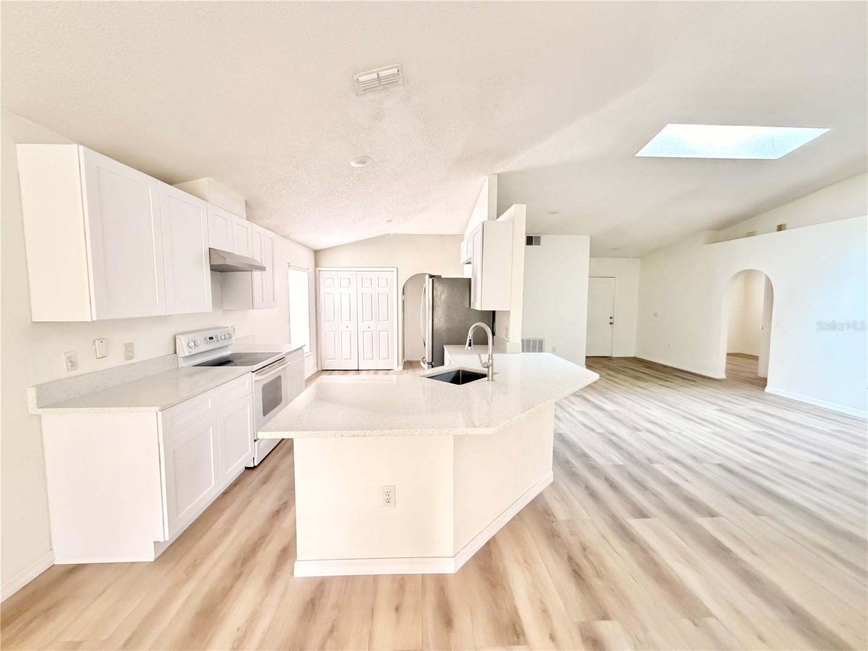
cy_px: 326
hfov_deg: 102.1
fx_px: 351
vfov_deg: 85.7
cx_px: 434
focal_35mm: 14
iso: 1250
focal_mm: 2.22
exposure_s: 1/60
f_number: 2.2
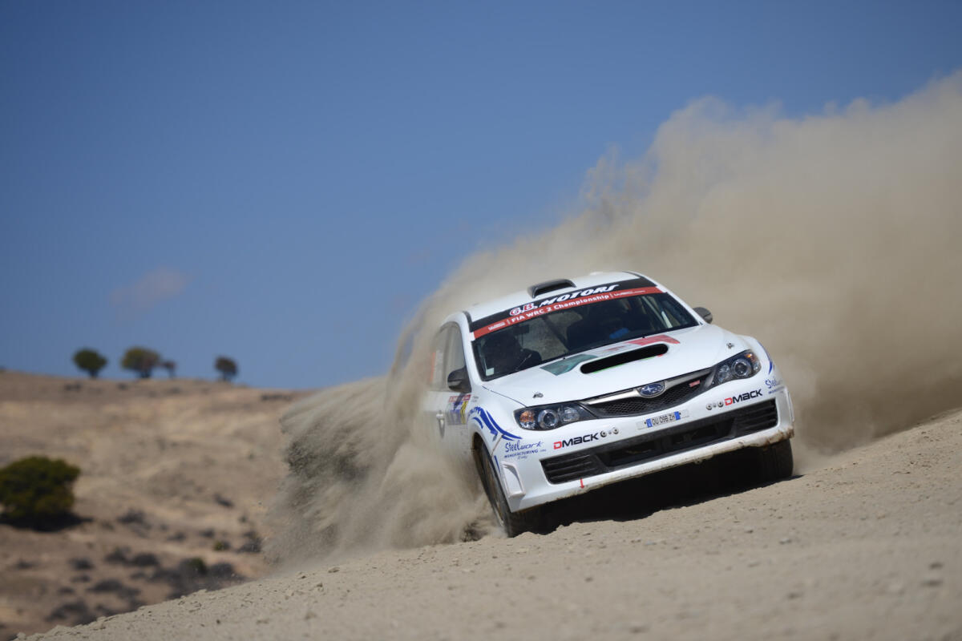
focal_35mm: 150
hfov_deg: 13.7
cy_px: 320
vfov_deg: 9.1
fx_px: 4008
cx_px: 481
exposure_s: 1/320
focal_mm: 150
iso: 63
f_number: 3.2
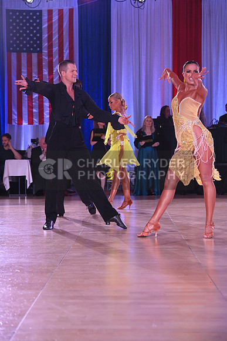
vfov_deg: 27.0
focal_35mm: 75
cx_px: 114
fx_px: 709
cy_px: 170
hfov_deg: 18.2
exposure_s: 1/320
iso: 2500
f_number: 5
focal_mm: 75
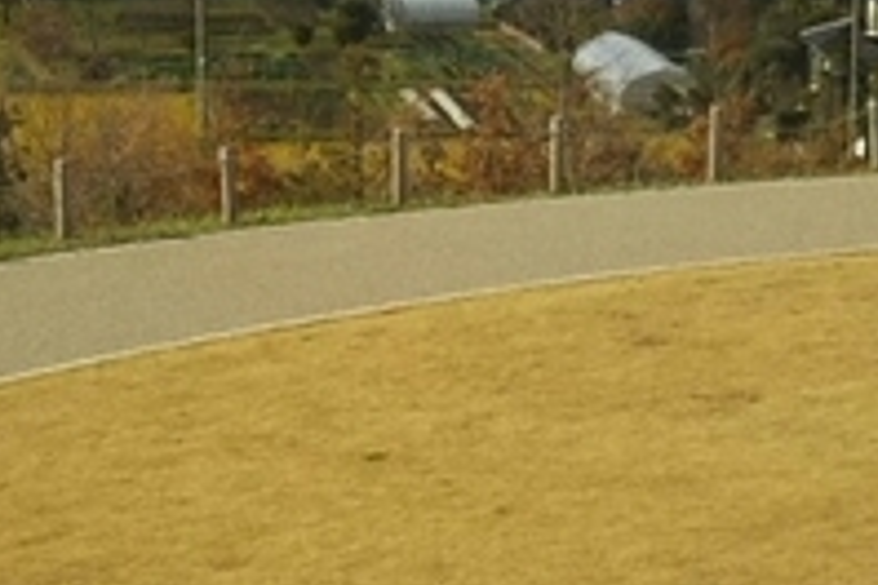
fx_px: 3073
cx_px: 310
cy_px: 208
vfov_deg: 10.9
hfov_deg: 16.2
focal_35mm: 126
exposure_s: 1/1413
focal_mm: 4
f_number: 2.2
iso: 25
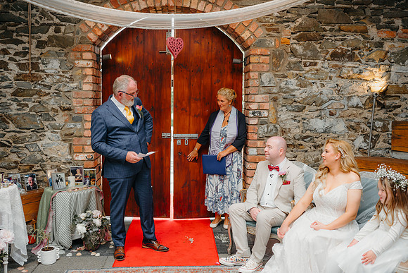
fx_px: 411
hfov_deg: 52.8
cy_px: 136
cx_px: 204
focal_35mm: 36
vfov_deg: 36.7
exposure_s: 1/400
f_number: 2
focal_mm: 35
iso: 100
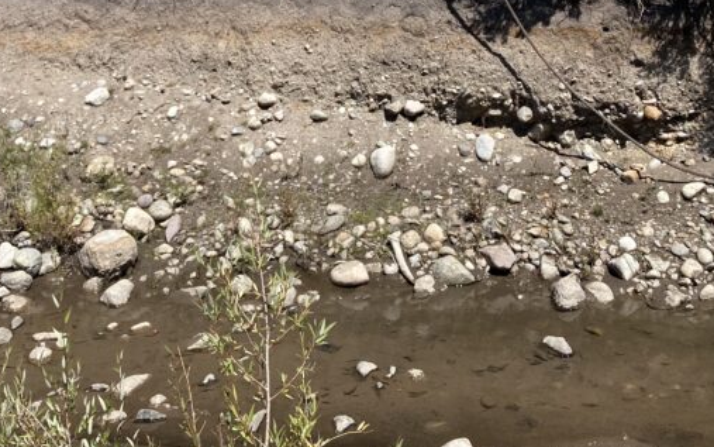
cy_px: -17
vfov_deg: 20.8
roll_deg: +1.7
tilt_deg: +0.3
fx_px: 1168
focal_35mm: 60
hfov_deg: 34.0
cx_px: 345
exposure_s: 1/1779
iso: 20
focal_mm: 3.99
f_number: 1.8
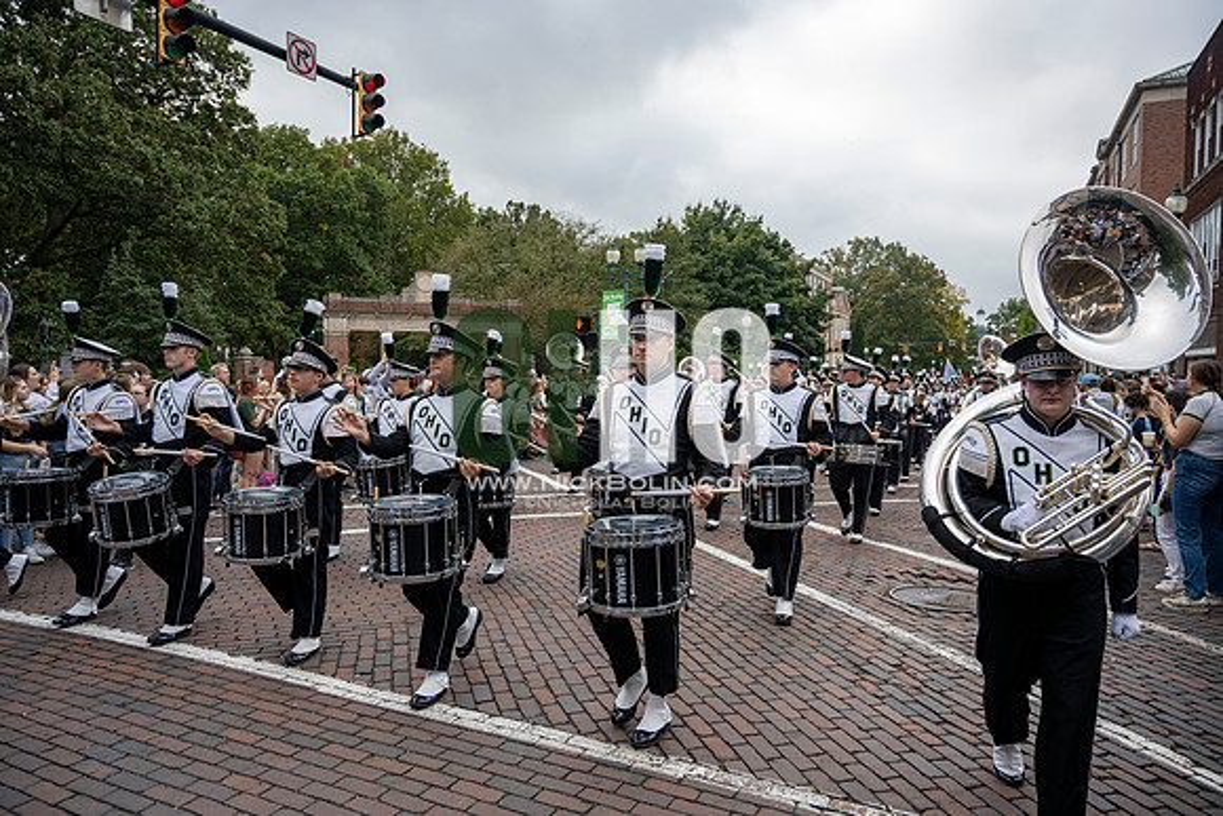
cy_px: 408
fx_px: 815
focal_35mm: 24
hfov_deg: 73.7
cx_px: 612
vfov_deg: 53.2
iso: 500
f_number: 4
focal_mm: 24
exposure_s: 1/1600
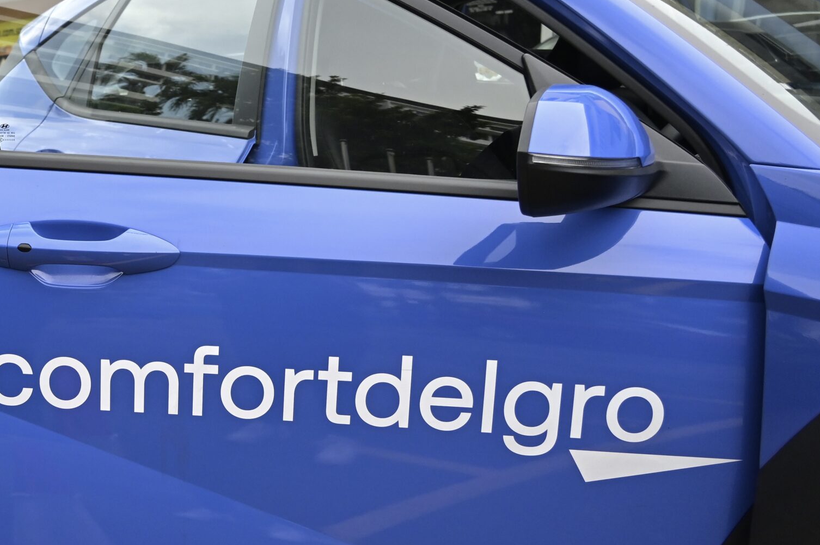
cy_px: 288
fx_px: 1161
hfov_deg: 37.4
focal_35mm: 51
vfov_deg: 26.4
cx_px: 157
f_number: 3.5
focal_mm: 20
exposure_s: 1/1250
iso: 1000
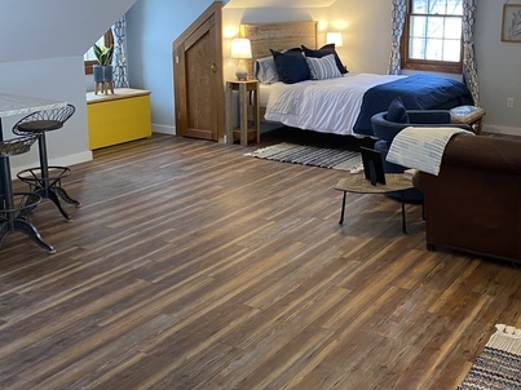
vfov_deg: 33.4
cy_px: 145
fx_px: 647
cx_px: 372
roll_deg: -1.4
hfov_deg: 42.9
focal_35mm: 43
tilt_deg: -14.9
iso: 200
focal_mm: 4.25
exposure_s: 1/60
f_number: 1.8
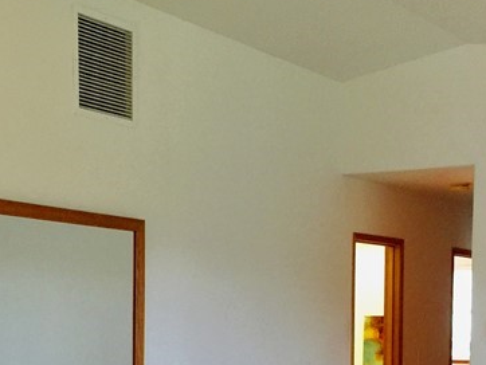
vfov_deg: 17.1
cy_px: 452
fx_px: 1152
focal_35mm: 82
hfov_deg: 23.8
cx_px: 255
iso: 125
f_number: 2.2
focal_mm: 4.15
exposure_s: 1/15
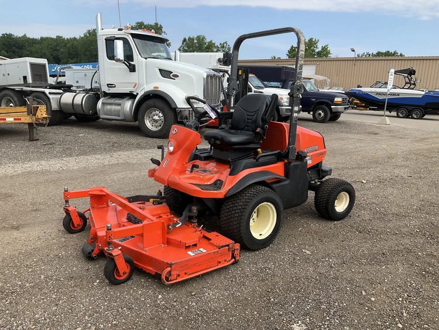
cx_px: 220
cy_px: 165
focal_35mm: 29
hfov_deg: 61.6
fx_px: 368
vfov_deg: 48.3
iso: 25
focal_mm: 3
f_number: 1.8
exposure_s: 1/1015
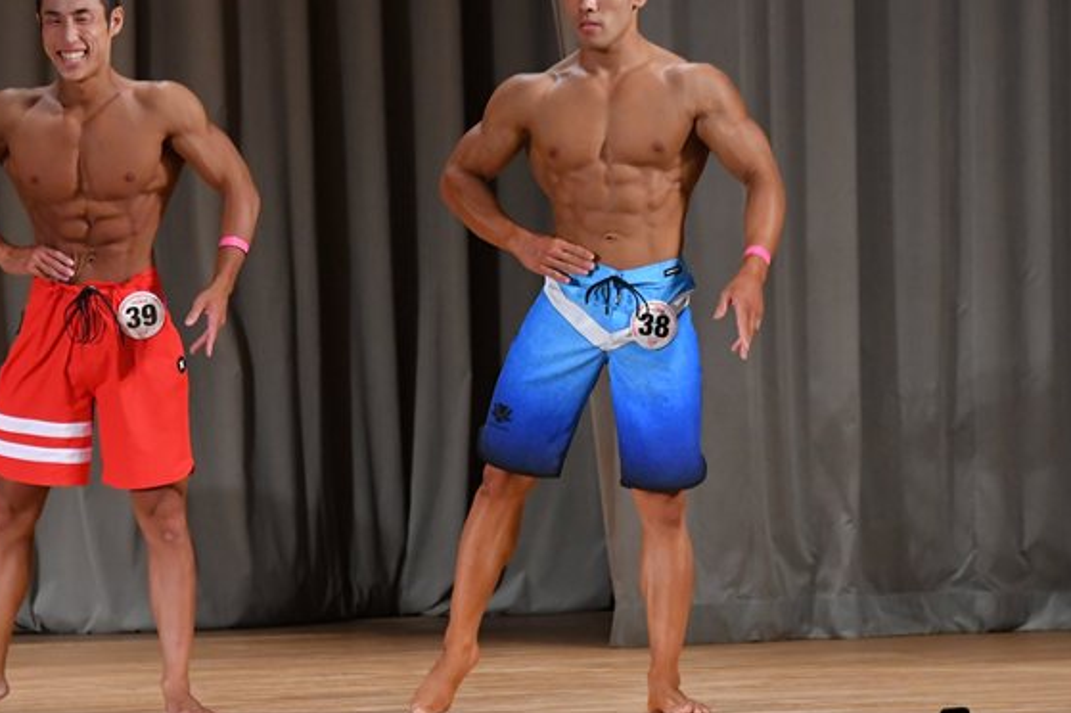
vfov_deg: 4.1
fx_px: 9901
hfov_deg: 6.2
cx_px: 348
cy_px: 278
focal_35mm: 333
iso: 3200
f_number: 5.6
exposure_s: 1/400
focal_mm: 160
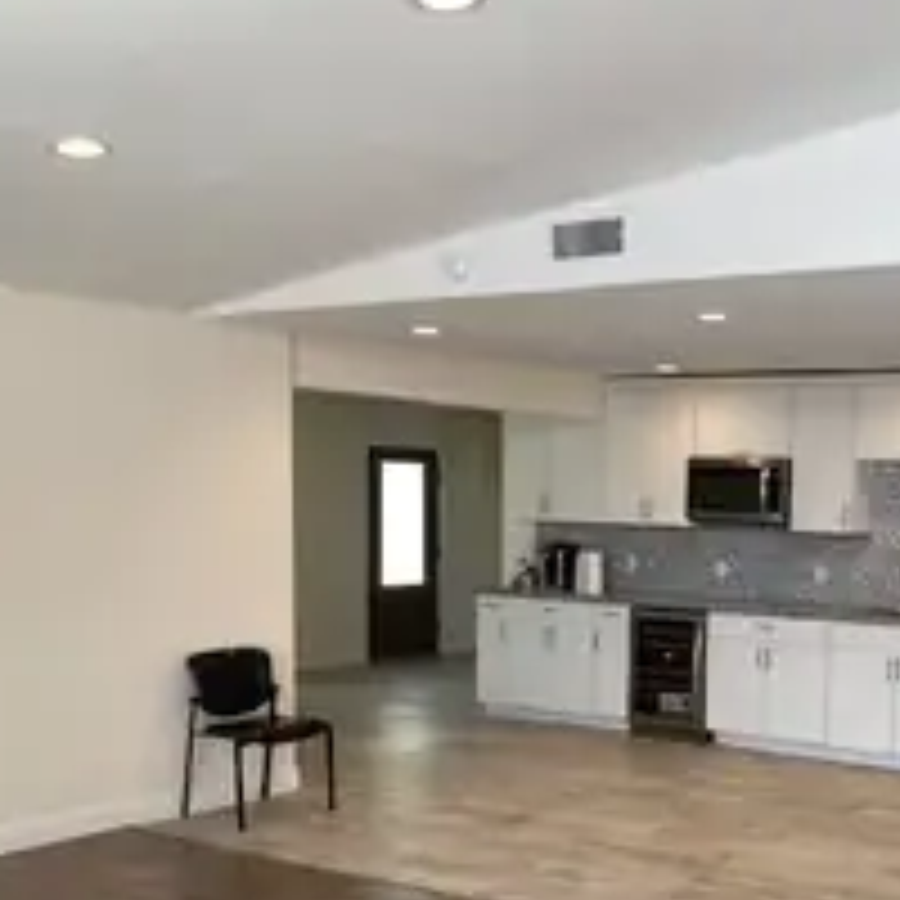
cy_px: 630
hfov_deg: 34.9
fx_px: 1353
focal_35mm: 46
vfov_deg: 36.3
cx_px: 796
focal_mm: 4.25
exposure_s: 1/120
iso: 50
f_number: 1.8
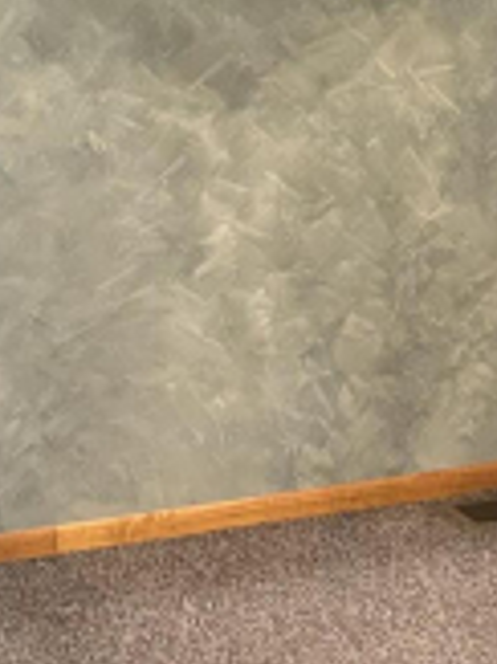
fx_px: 1879
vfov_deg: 19.7
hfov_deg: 15.0
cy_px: 593
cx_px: 371
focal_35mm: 98
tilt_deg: -18.6
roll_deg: +2.7
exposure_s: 1/40
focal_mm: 6.86
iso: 640
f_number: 1.78
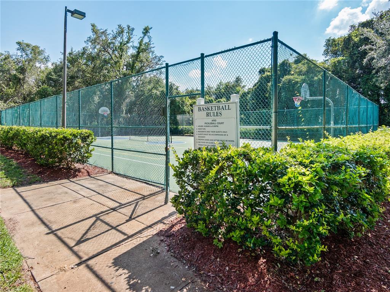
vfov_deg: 71.6
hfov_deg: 87.8
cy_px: 146
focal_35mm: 18
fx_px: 203
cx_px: 195
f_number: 10
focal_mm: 9
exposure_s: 1/640
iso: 200
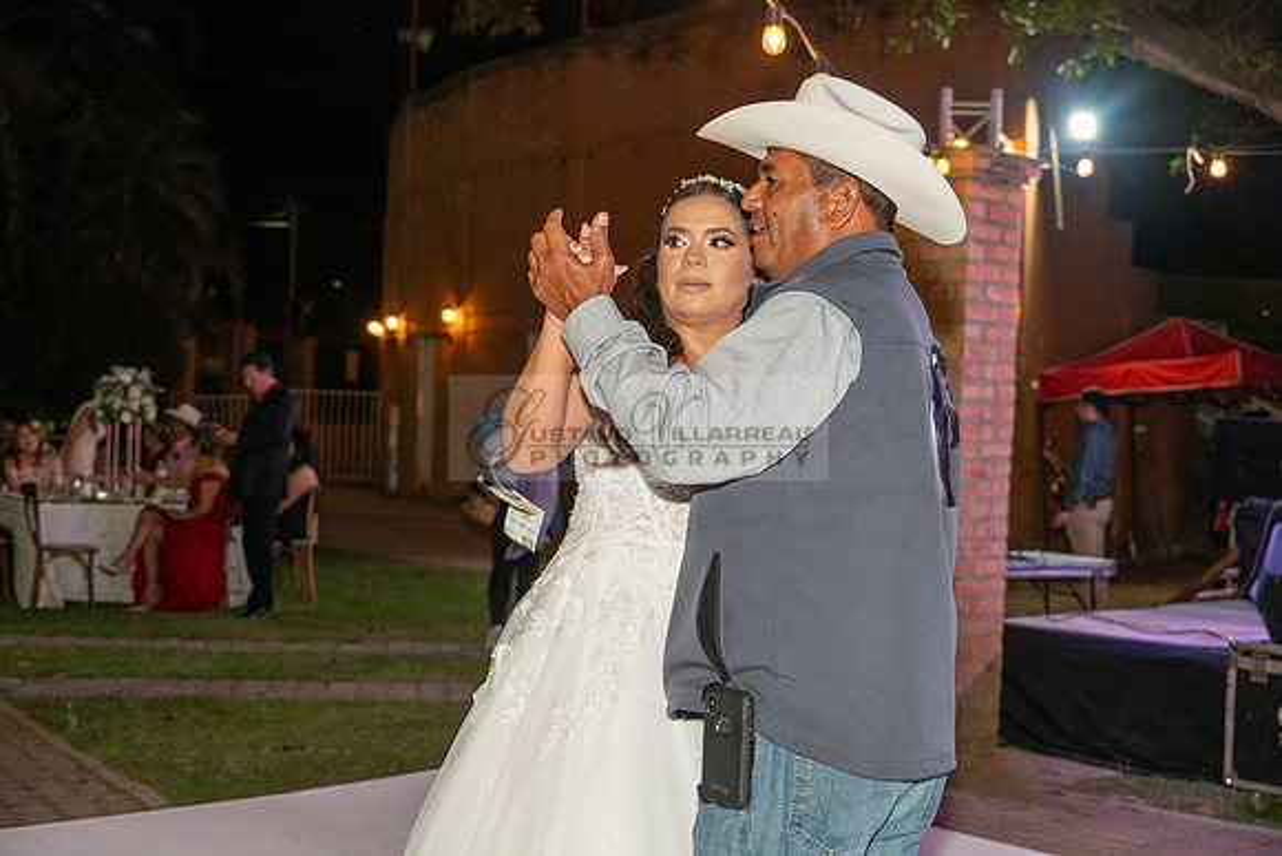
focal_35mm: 50
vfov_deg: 27.0
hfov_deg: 39.6
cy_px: 428
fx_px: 1781
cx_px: 641
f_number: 5.6
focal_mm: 50
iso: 2000
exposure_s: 1/200
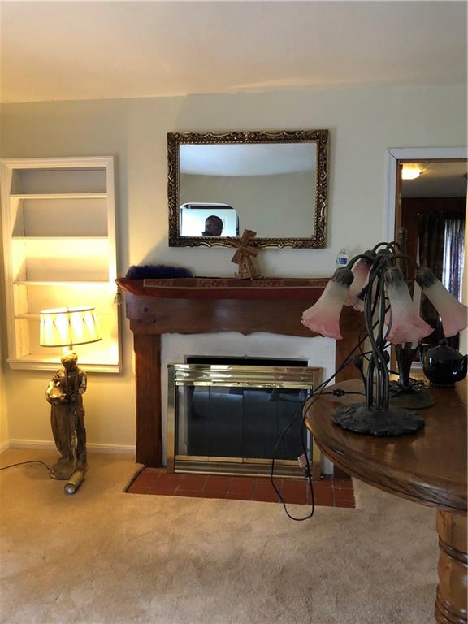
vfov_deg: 63.4
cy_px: 312
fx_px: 505
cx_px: 234
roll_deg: -0.8
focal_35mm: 28
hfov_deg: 49.7
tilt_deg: -5.3
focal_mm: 3.99
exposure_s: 1/15
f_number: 1.8
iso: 100
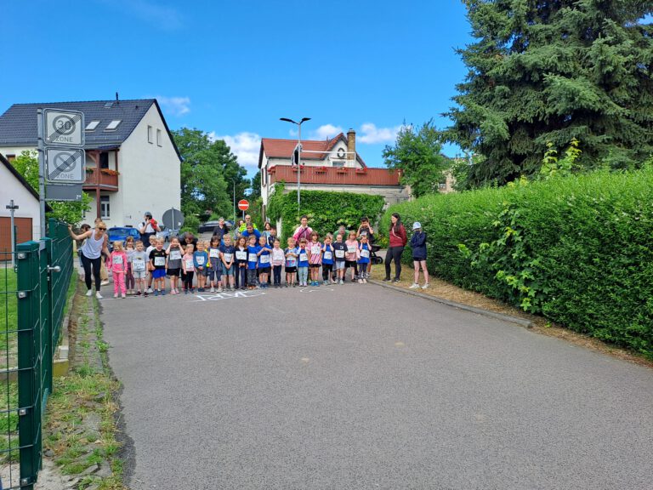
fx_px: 472
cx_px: 326
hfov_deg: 69.4
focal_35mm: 25
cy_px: 245
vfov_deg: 54.9
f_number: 1.8
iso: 32
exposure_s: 1/1074
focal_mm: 4.65
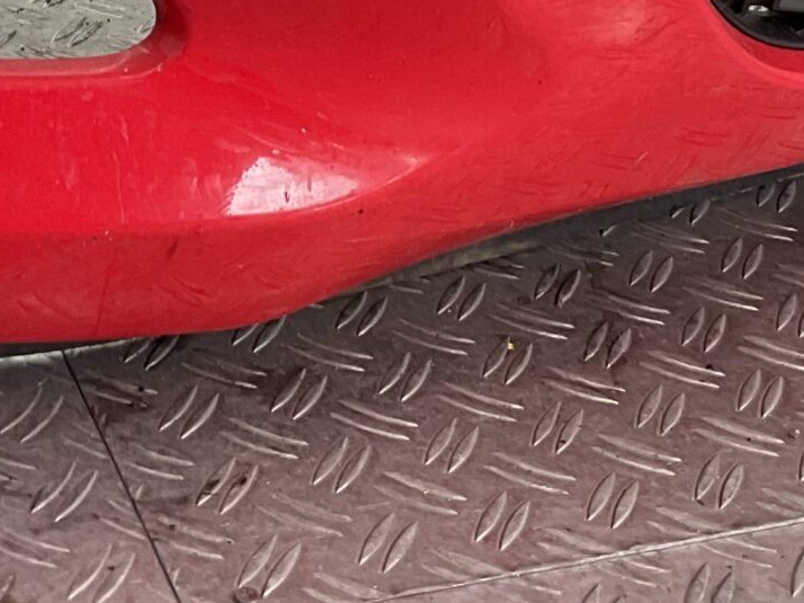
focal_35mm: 104
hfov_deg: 18.8
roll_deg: -6.8
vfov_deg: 13.3
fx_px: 2415
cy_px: -340
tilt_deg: -20.6
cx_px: 259
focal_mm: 3
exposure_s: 1/120
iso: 25
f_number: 1.8
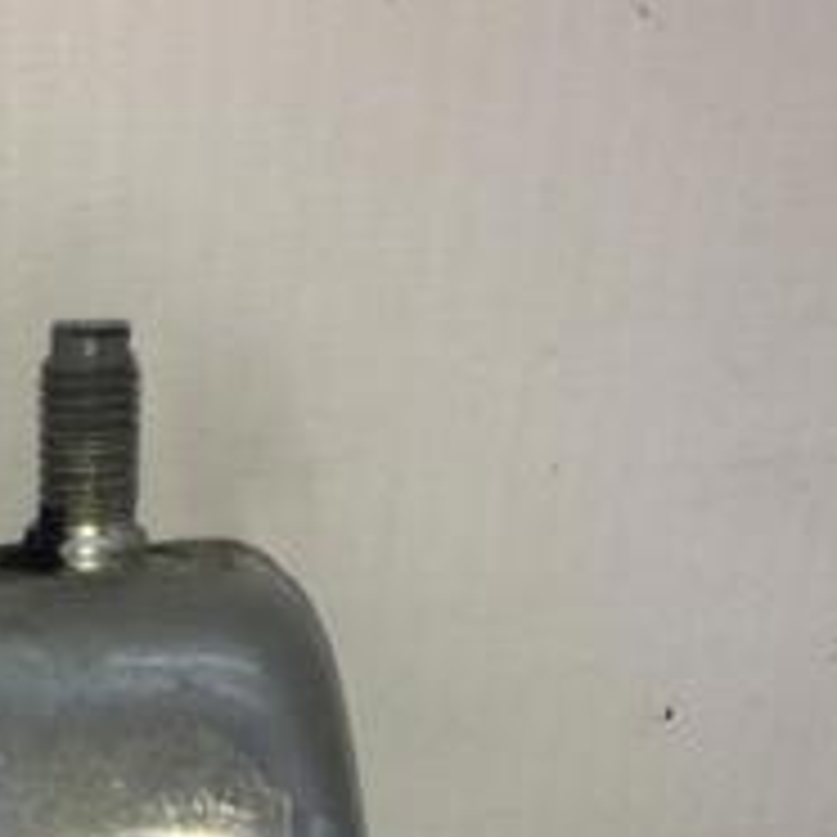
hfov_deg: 18.7
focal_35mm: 88
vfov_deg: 18.5
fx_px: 2407
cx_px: -162
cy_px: 1040
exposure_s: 1/605
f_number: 2.2
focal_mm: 4.15
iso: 25
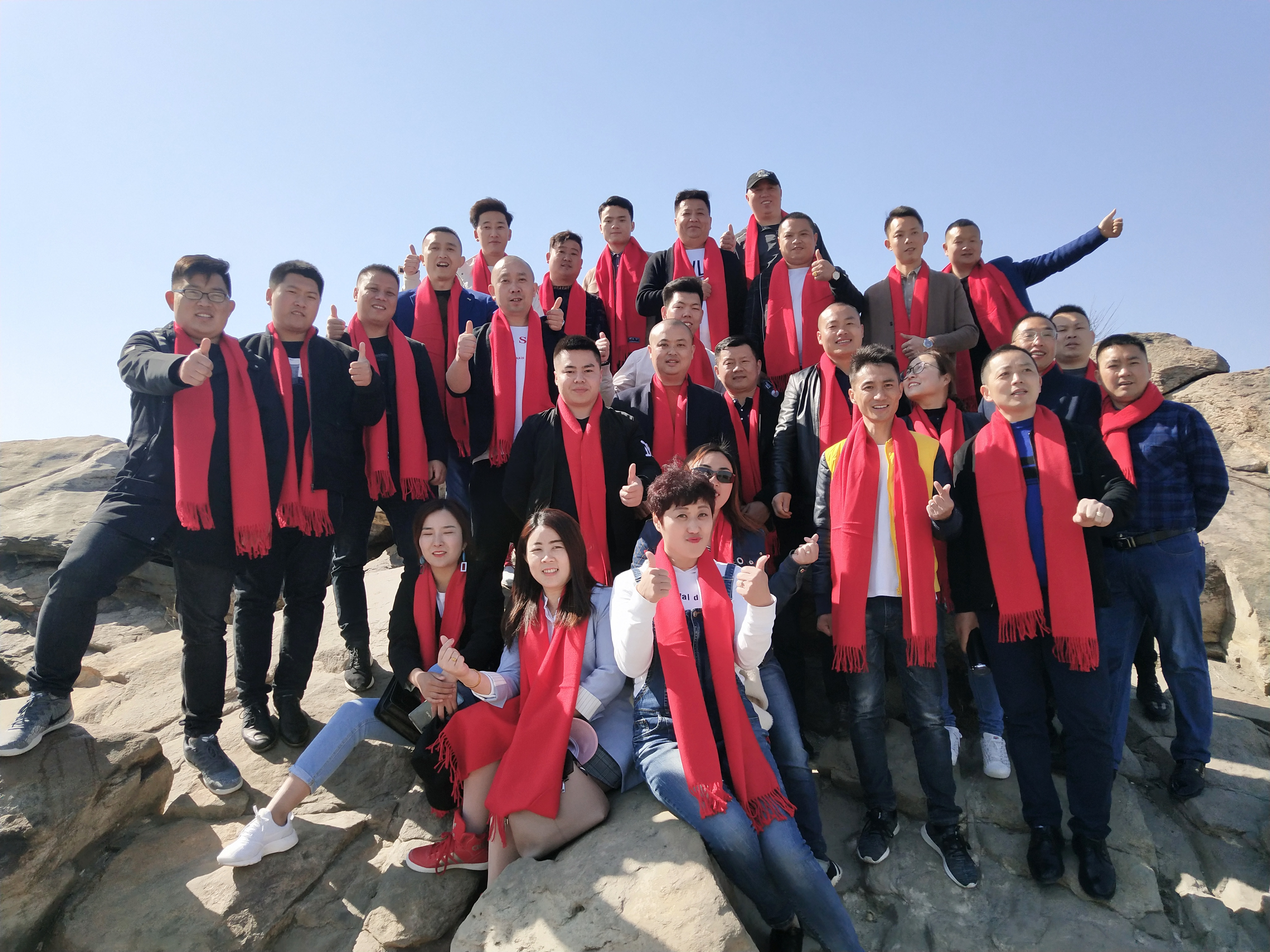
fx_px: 1101
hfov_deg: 60.0
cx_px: 635
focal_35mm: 30
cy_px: 476
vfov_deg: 46.8
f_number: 1.8
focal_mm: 3.95
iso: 100
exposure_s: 1/2525
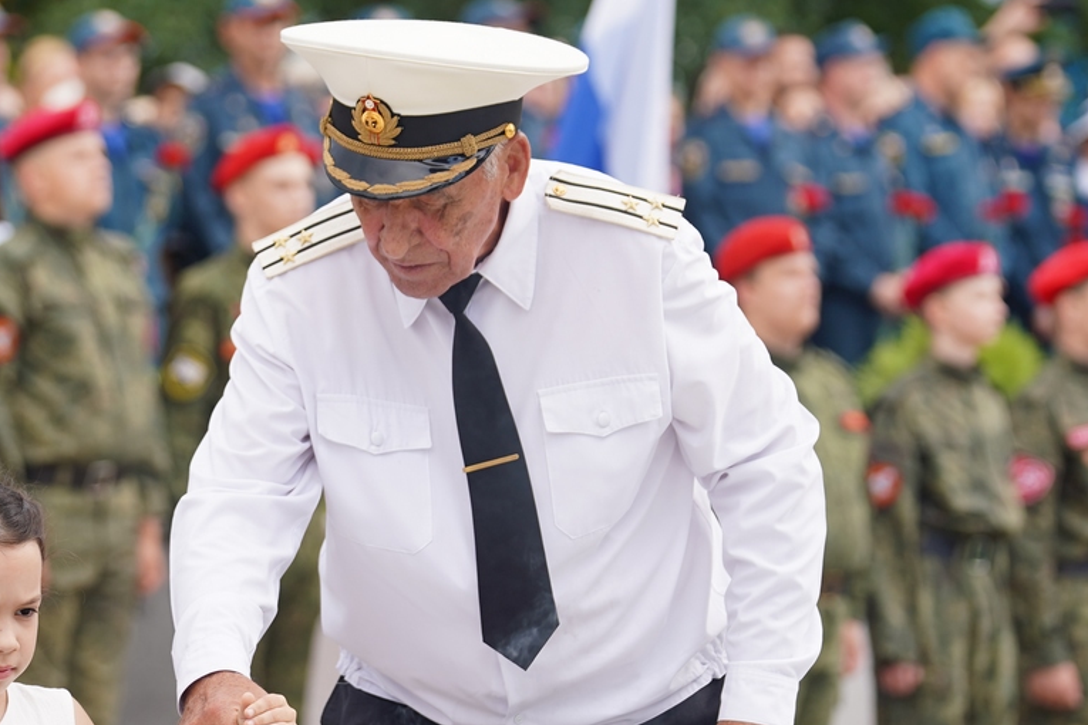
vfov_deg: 5.7
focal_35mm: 243
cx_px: 254
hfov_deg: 8.5
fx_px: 7343
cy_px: 360
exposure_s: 1/250
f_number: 3.5
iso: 100
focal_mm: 118
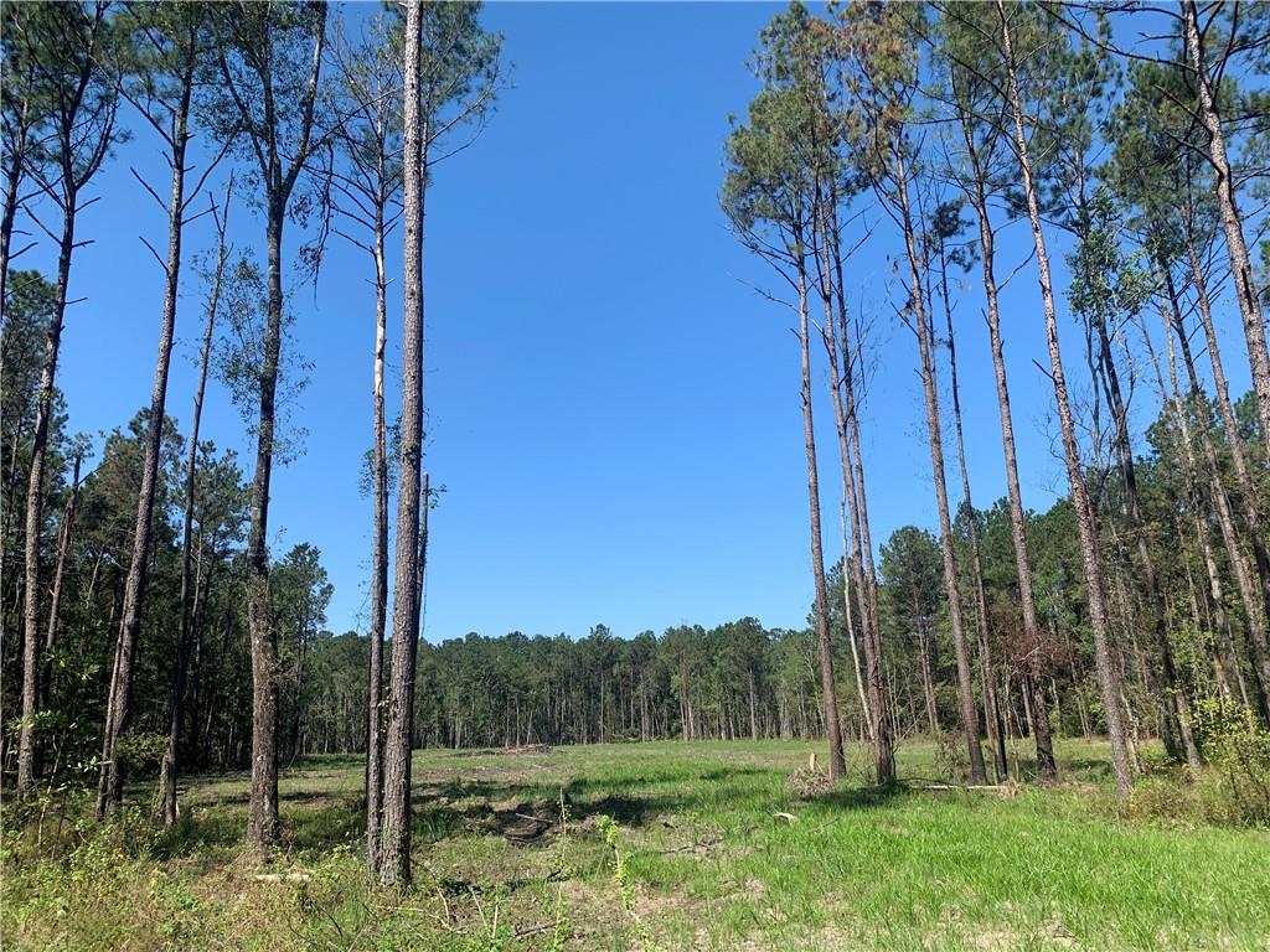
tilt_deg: +14.9
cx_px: 635
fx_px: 954
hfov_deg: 67.3
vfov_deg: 53.1
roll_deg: +1.4
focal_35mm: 26
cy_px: 476
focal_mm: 4.25
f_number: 1.8
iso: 25
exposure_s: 1/1610
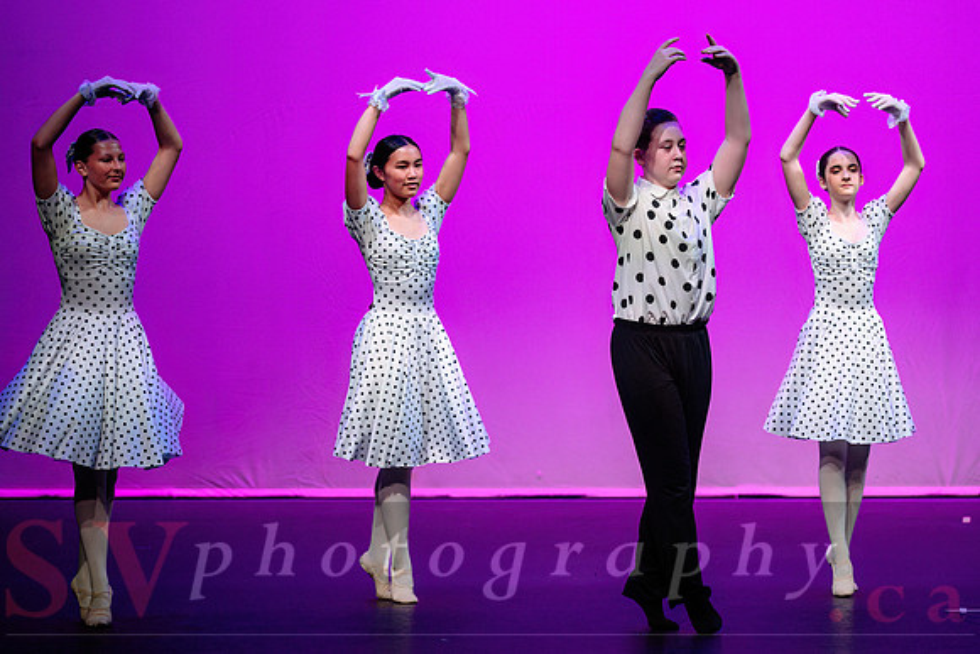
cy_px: 356
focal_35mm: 193
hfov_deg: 10.6
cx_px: 586
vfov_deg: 7.1
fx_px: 5258
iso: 1600
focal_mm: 160
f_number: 2.8
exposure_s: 1/800
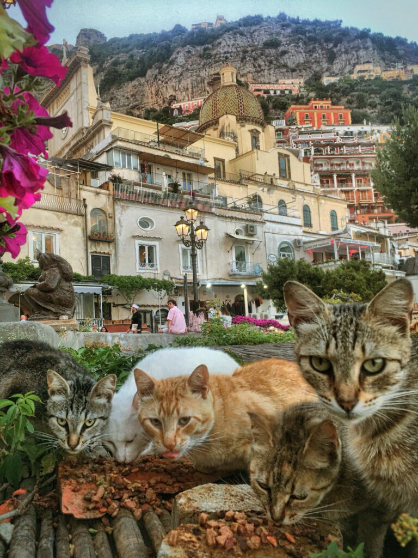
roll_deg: +3.4
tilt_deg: +3.6
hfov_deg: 48.2
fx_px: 467
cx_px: 209
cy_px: 279
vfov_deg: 61.7
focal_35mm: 29
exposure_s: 1/50
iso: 32
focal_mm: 4.15
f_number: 2.2
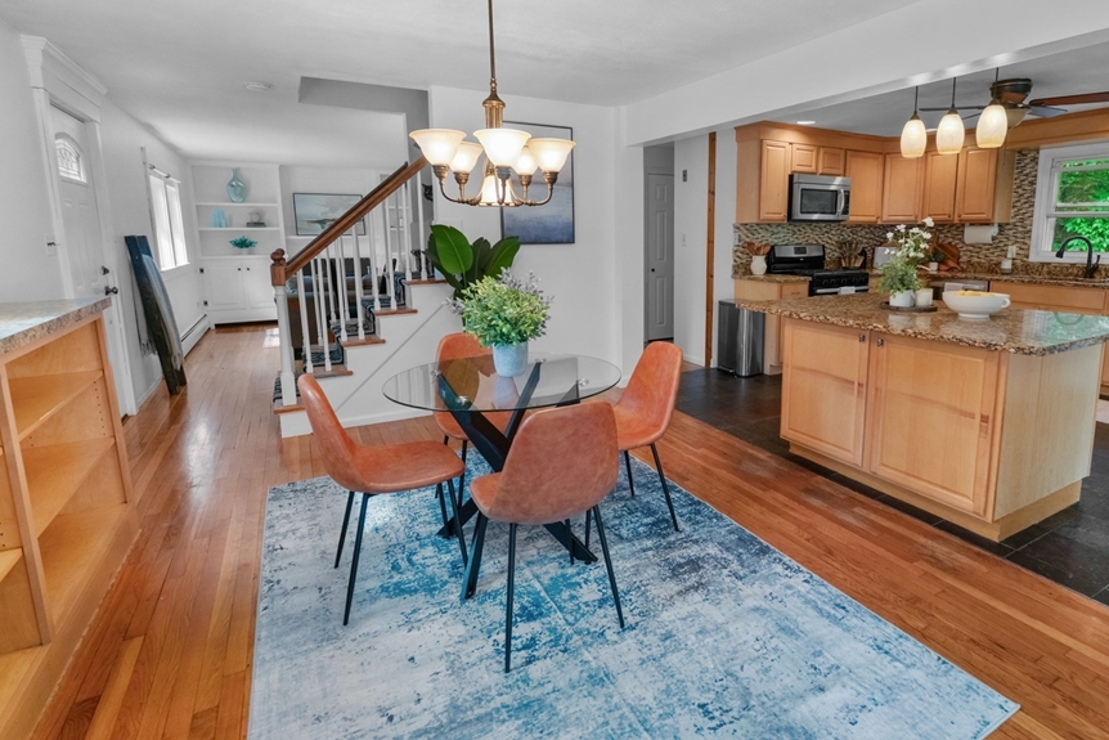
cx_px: 648
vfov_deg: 64.4
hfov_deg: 86.1
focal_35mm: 19
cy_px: 325
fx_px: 585
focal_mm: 16
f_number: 3.2
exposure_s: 1/40
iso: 320
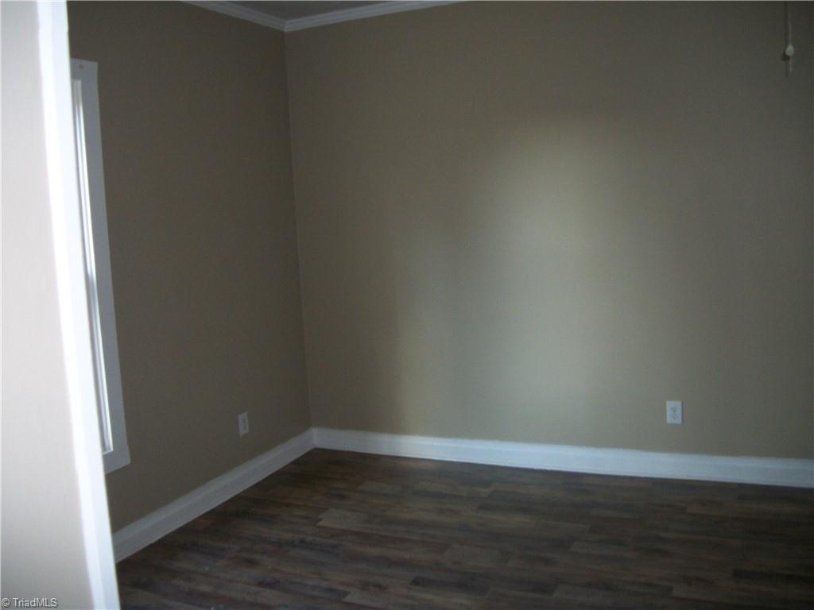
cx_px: 407
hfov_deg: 56.8
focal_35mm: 32
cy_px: 305
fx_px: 752
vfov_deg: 44.2
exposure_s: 1/60
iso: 160
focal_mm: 5.7
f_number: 2.9
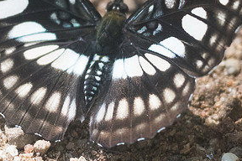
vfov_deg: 1.4
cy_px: 17
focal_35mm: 954
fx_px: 6412
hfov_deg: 2.2
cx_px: 64
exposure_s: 1/1600
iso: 1000
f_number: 3.3
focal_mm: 150
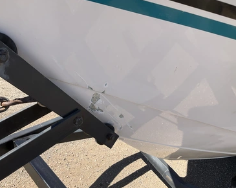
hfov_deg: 57.1
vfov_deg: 47.1
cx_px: 112
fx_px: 217
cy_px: 95
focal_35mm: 31
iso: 25
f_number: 1.8
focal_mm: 3
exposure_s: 1/855
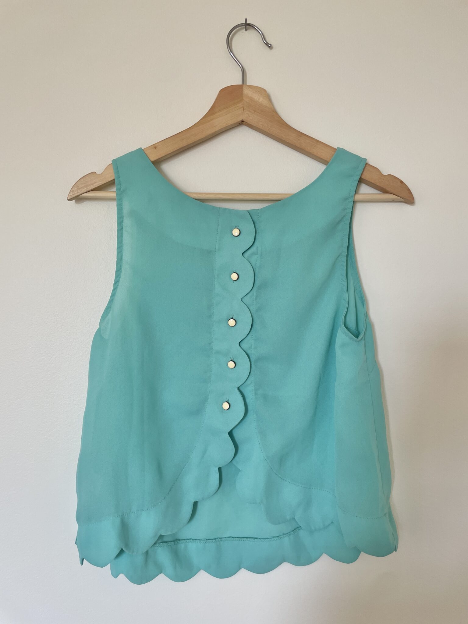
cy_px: 312
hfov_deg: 53.1
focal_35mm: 26
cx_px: 234
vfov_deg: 67.3
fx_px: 469
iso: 100
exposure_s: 1/121
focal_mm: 4.2
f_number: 1.6
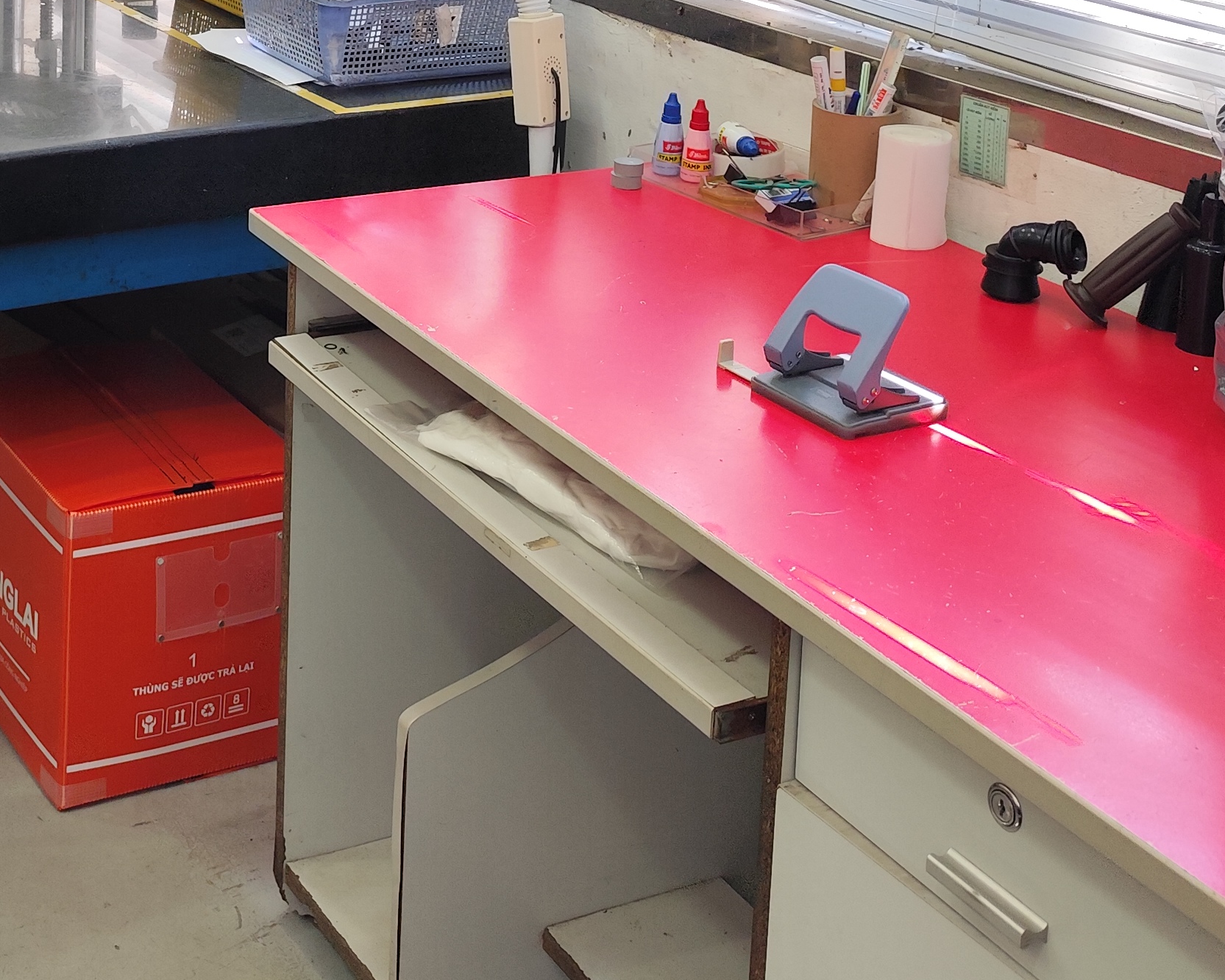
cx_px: 218
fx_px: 1994
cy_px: -94
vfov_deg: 25.6
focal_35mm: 55
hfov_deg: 33.0
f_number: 1.65
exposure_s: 1/100
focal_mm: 6.14
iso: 250
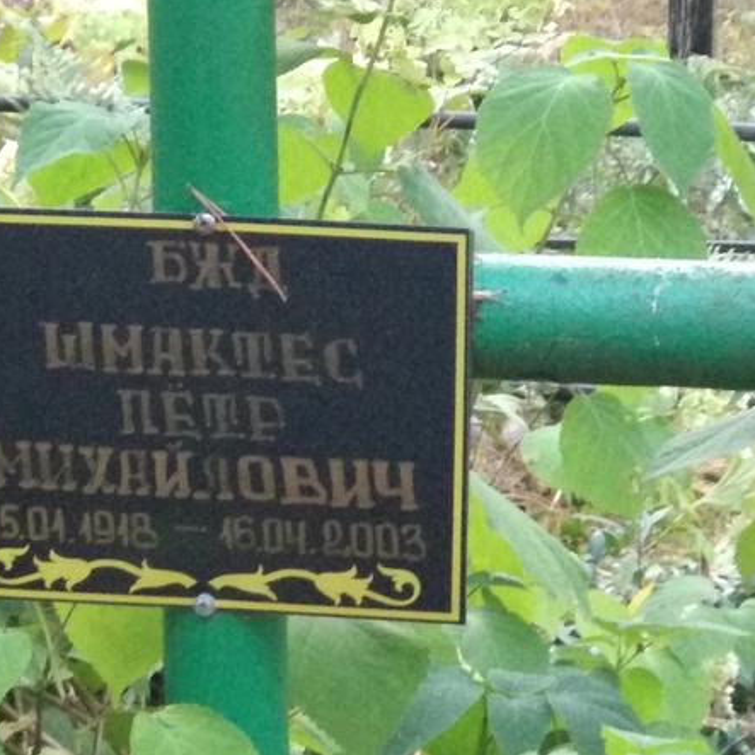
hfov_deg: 20.8
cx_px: 223
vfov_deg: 20.8
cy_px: 479
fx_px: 2048
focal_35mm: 83
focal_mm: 5.99
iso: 1000
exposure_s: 1/30
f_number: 2.6
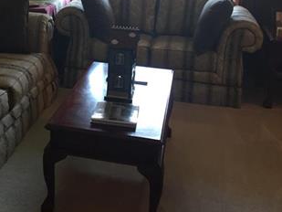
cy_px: 0
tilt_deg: -9.2
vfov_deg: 23.4
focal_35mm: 60
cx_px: 58
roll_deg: -1.7
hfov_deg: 31.4
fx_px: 489
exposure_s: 1/30
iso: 125
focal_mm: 4.15
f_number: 2.2
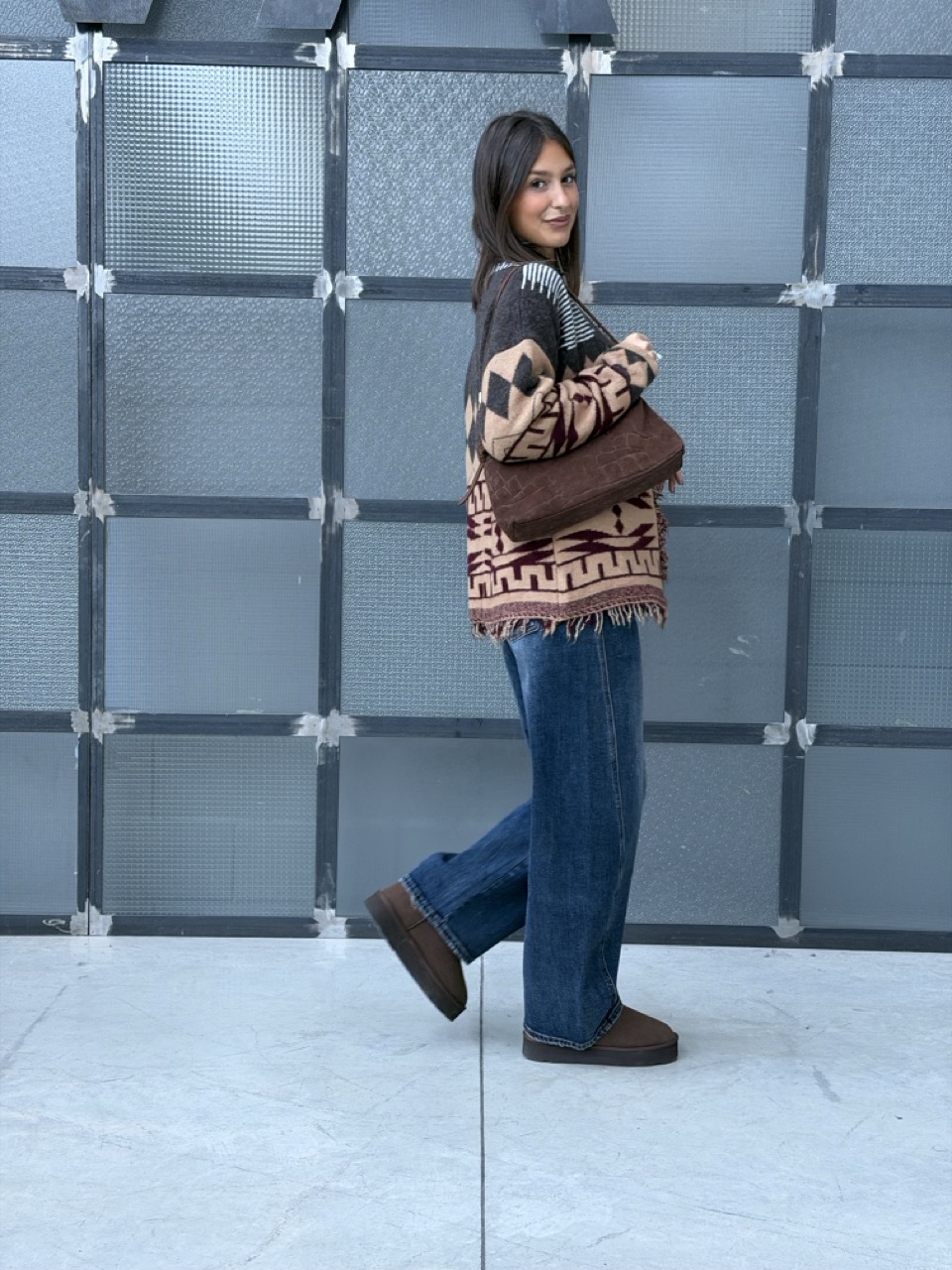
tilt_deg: -4.5
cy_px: 635
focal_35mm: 48
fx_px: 1760
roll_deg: -0.9
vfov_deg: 39.7
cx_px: 476
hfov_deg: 30.3
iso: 250
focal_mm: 6.76
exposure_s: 1/60
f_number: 1.78
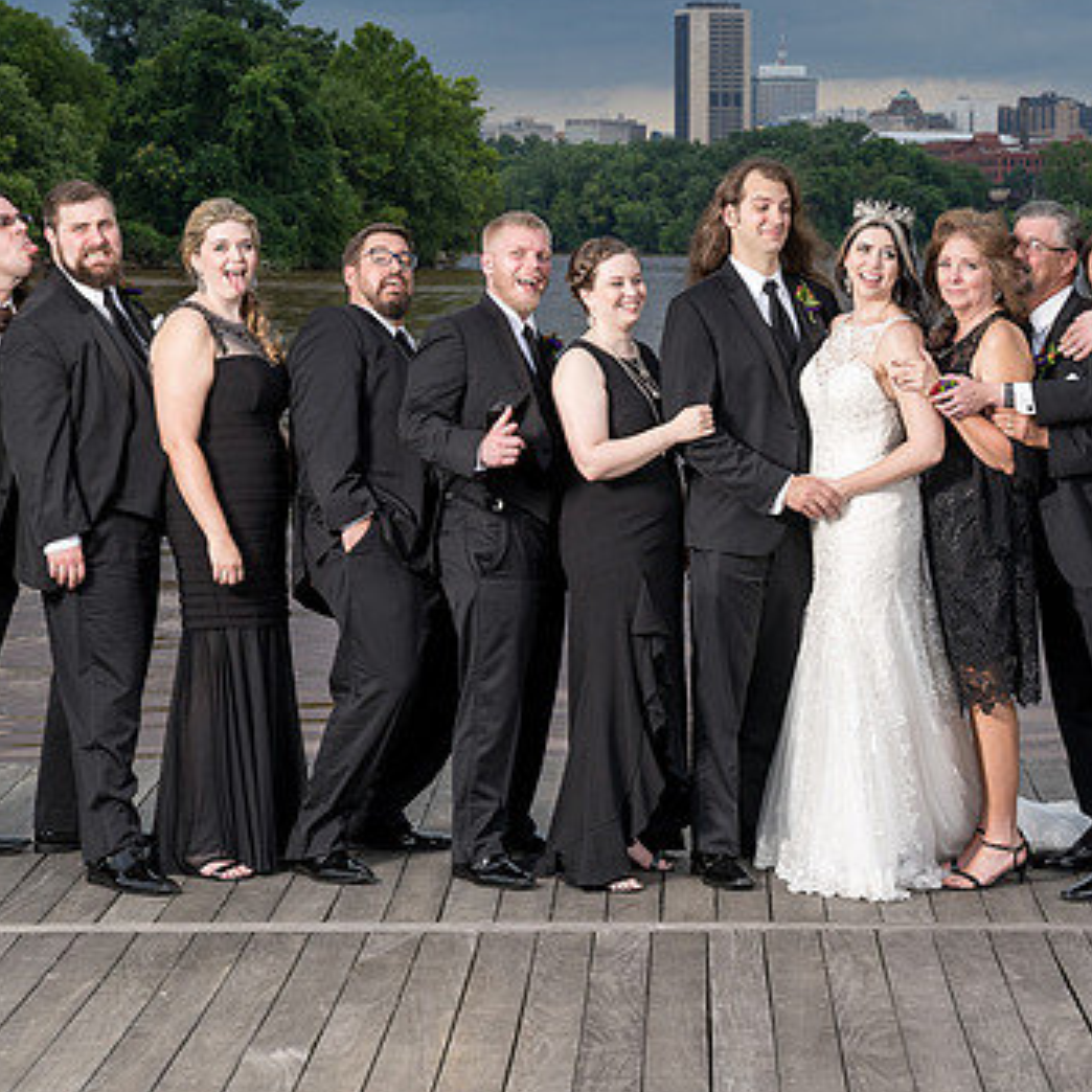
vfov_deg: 17.1
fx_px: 3640
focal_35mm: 102
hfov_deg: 17.0
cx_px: 764
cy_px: 558
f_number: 8
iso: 400
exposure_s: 1/200
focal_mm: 70
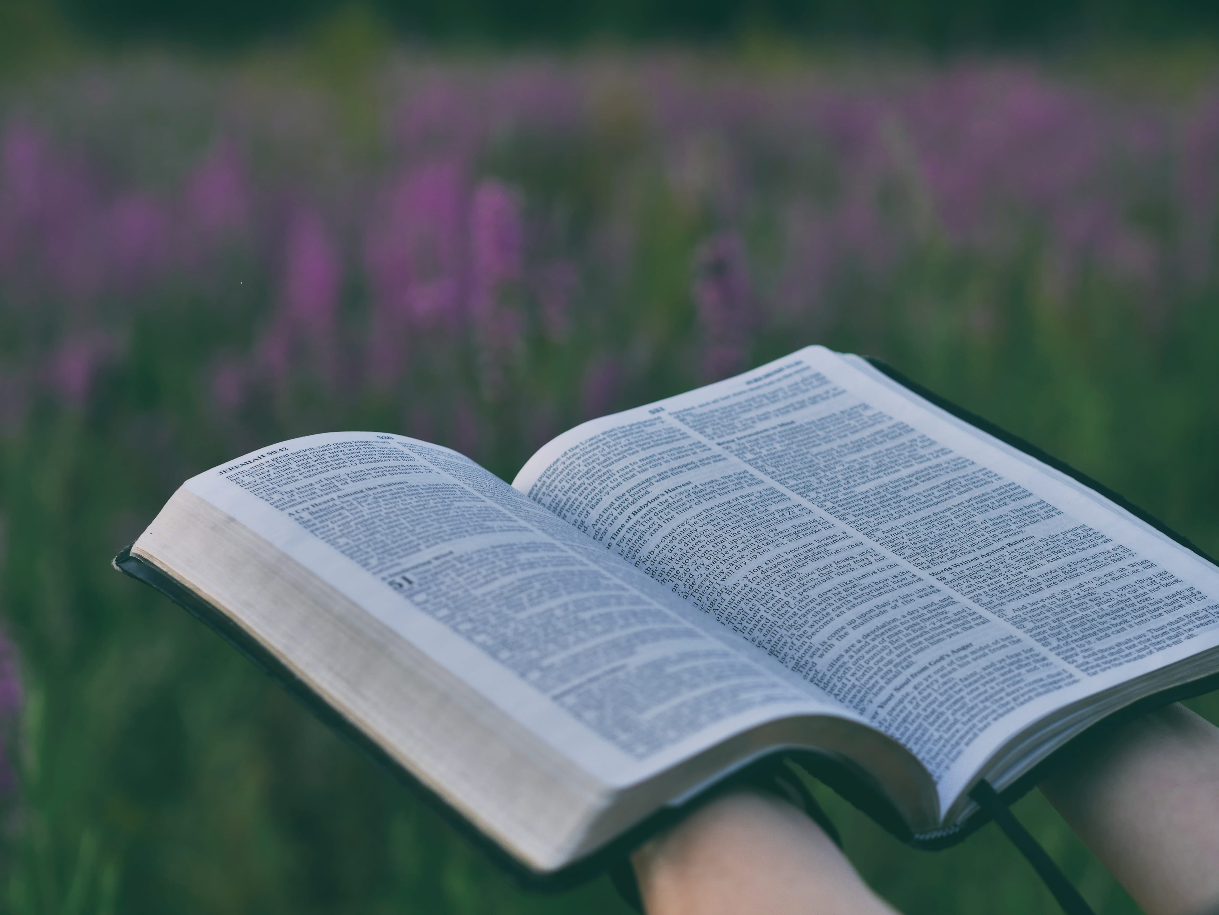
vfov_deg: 16.4
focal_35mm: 90
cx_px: 610
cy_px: 458
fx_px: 3171
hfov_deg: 21.8
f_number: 2.8
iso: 125
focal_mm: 45
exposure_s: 1/250
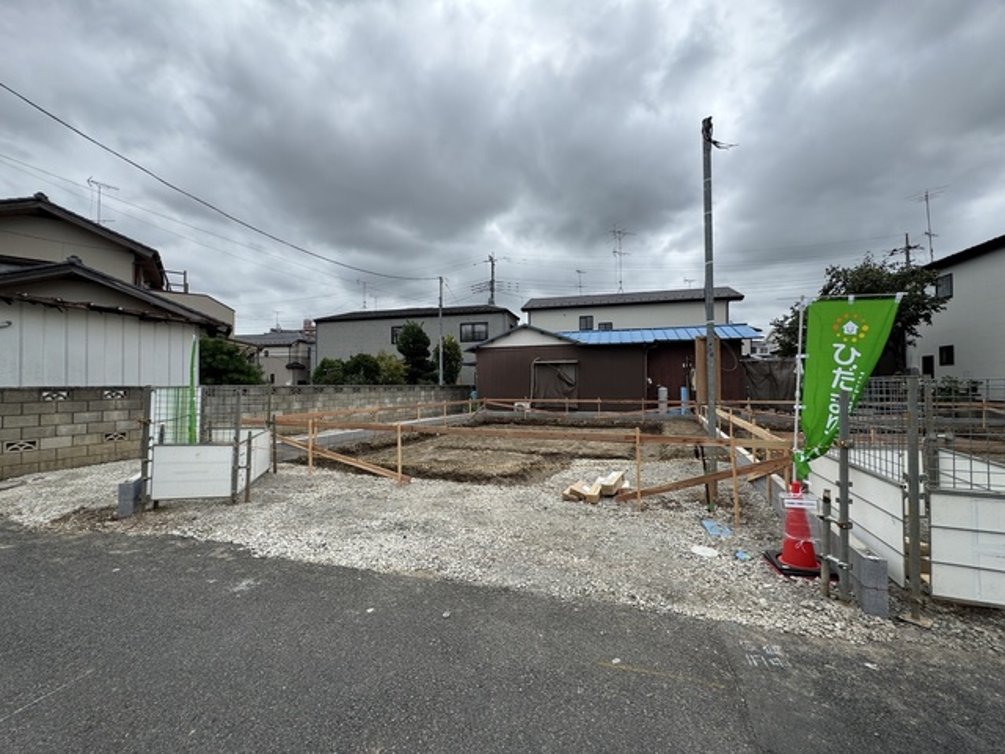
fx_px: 406
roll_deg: -0.6
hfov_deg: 102.1
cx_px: 502
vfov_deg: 85.7
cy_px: 377
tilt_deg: +2.9
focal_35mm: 14
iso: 50
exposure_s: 1/1880
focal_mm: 2.22
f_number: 2.2
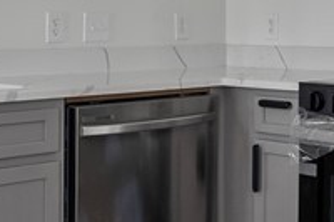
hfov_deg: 22.9
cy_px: 17
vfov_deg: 15.5
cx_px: 293
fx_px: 806
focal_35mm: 87
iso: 800
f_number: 8
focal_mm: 16
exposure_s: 1/13
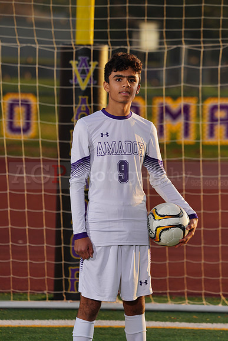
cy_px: 170
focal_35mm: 300
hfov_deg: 4.6
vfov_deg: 6.9
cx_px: 114
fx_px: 2848
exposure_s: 1/200
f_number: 8
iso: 100
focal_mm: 300
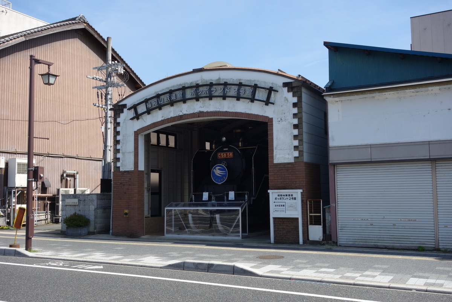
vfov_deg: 34.2
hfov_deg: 49.6
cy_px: 151
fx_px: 490
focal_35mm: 39
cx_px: 226
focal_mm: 14.4
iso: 125
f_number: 5.6
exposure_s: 1/320
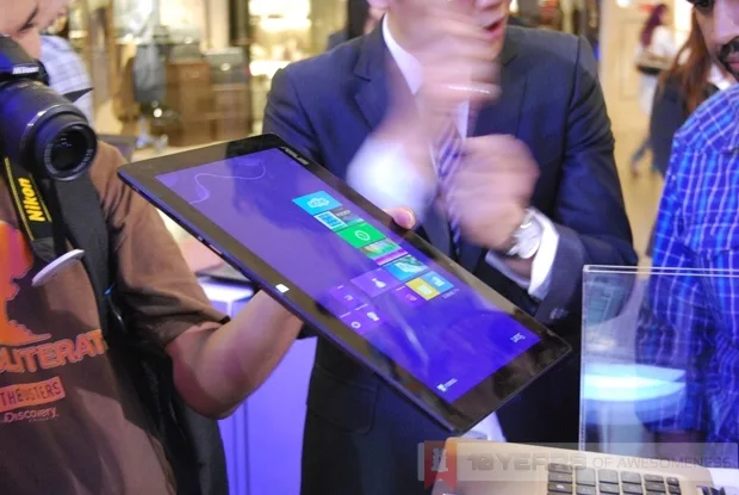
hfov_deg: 35.0
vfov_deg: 23.8
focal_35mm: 57
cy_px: 248
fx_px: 1171
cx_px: 370
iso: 1600
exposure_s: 1/13
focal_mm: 38
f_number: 5
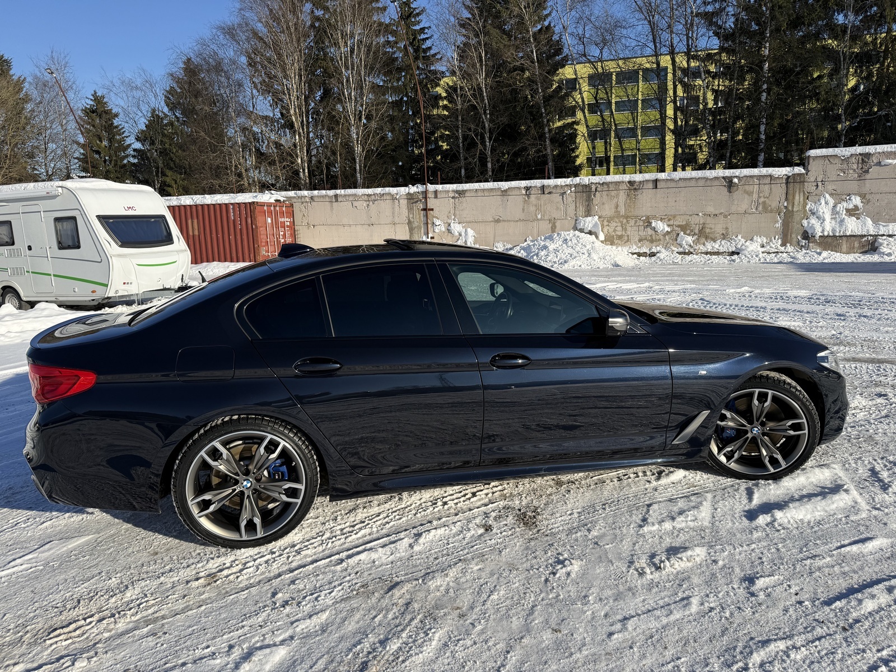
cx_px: 448
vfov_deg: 56.8
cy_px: 336
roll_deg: +2.0
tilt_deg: -11.5
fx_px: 621
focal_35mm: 24
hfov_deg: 71.6
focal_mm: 6.76
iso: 80
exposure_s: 1/5714
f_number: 1.78
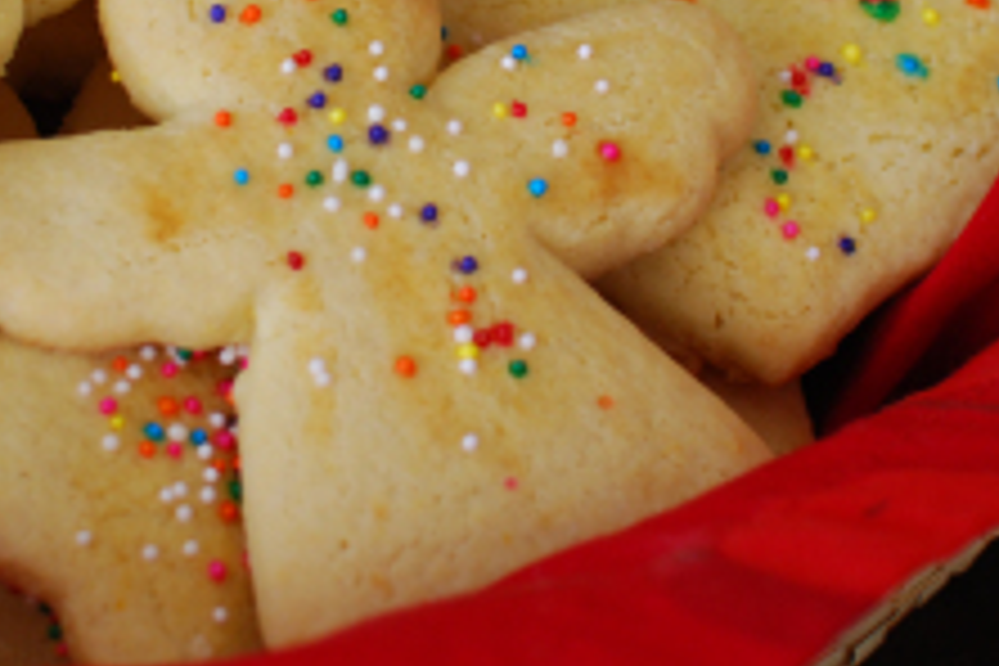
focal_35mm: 151
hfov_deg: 13.5
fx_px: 4202
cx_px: 198
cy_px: -9
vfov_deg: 9.0
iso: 200
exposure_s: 1/60
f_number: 4
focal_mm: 35
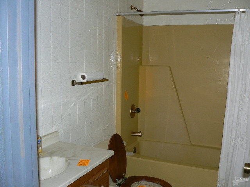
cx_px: 125
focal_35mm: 36
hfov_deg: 51.4
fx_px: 260
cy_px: 94
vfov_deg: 39.7
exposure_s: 1/30
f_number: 2.8
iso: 100
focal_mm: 6
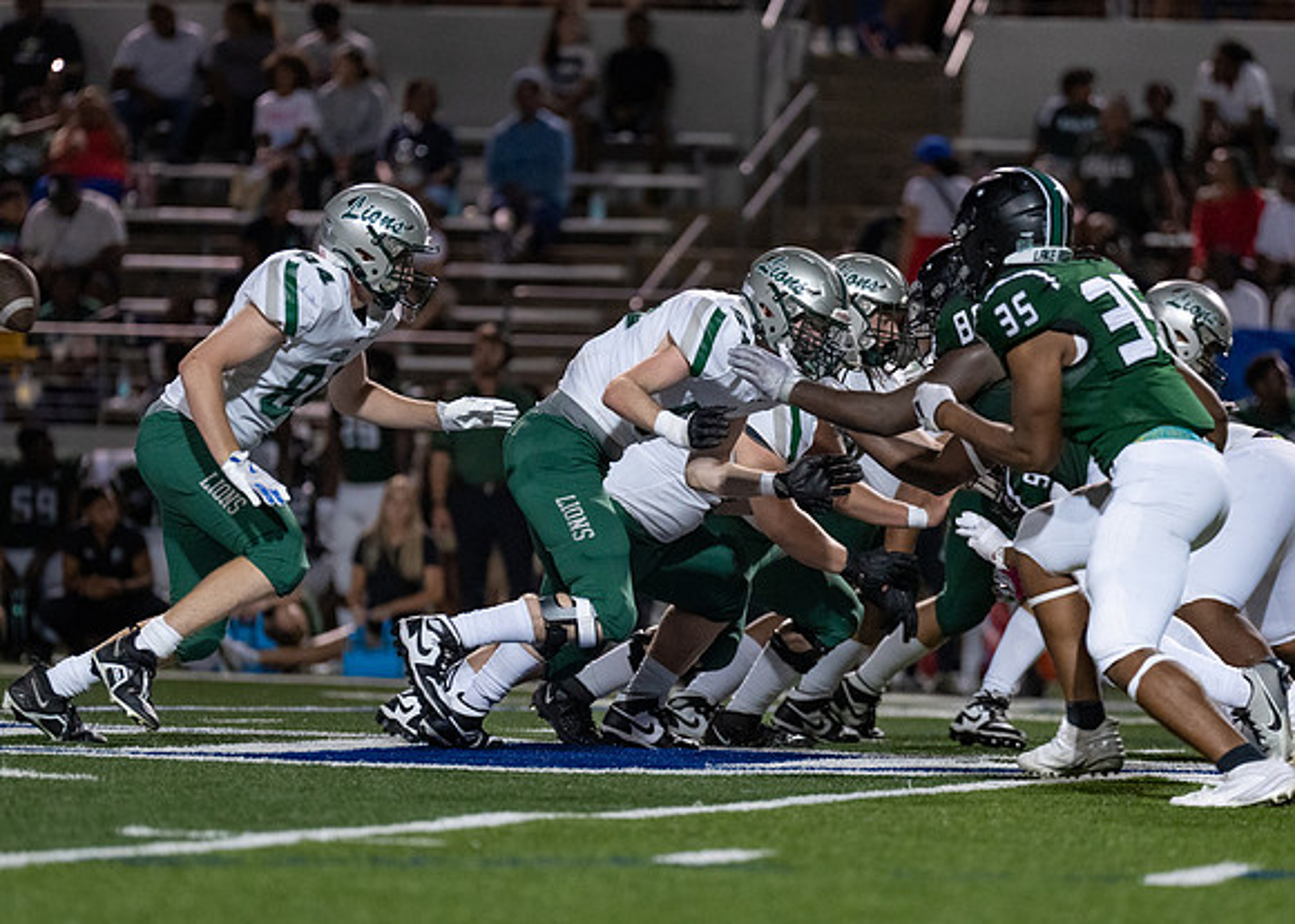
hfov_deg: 6.4
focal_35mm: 313
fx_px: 11516
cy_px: 551
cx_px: 738
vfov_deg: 4.6
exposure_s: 1/1000
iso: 2500
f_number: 2.8
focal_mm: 200
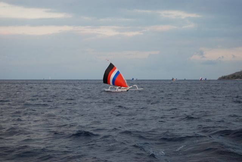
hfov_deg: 27.0
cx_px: 121
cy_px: 81
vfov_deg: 18.2
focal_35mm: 75
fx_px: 505
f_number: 5.6
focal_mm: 50
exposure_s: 1/100
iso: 400
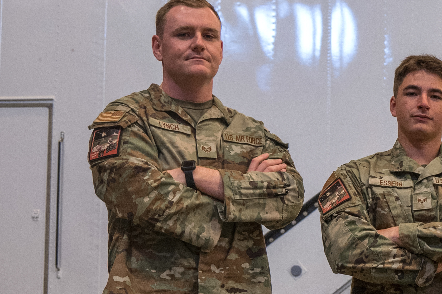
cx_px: 600
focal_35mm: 123
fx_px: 1509
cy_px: 265
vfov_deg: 11.1
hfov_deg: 15.7
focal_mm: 38
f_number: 5
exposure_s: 1/60
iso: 1250
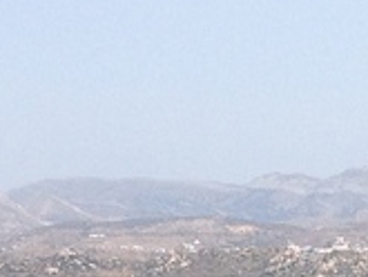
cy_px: 174
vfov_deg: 5.8
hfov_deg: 7.7
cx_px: 435
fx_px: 2713
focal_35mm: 255
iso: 50
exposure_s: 1/1905
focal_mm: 4.28
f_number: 2.4
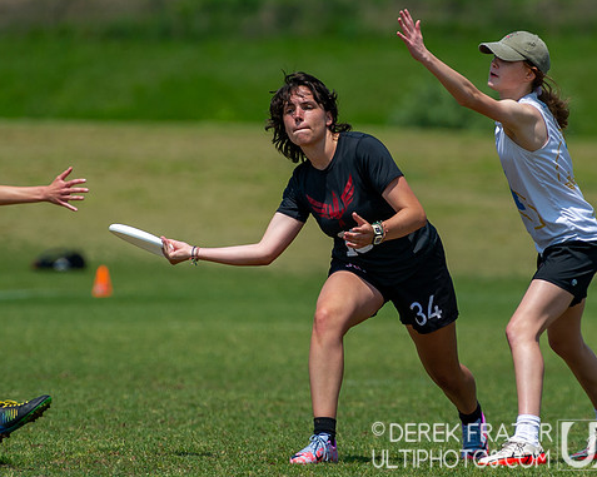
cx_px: 274
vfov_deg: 2.6
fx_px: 10348
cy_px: 168
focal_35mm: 586
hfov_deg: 3.3
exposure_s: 1/2500
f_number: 4
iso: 200
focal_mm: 280
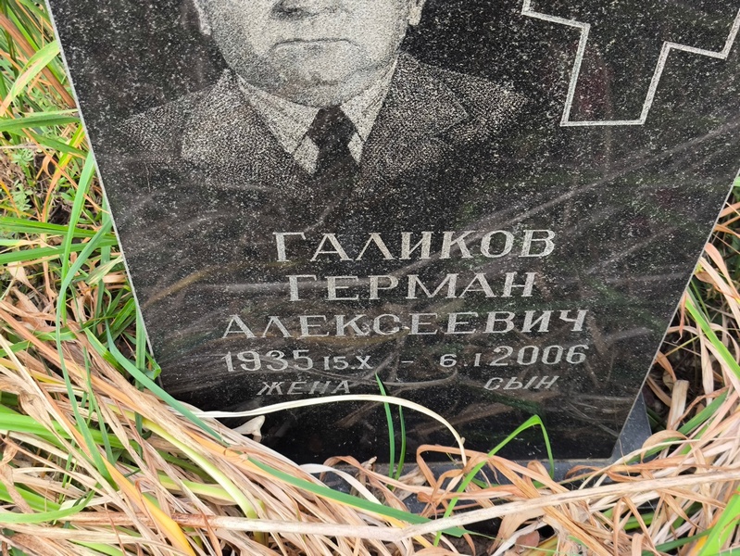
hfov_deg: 38.2
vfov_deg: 29.1
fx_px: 1069
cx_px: 370
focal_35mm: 50
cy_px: 278
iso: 64
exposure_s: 1/60
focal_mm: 4.71
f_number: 1.7
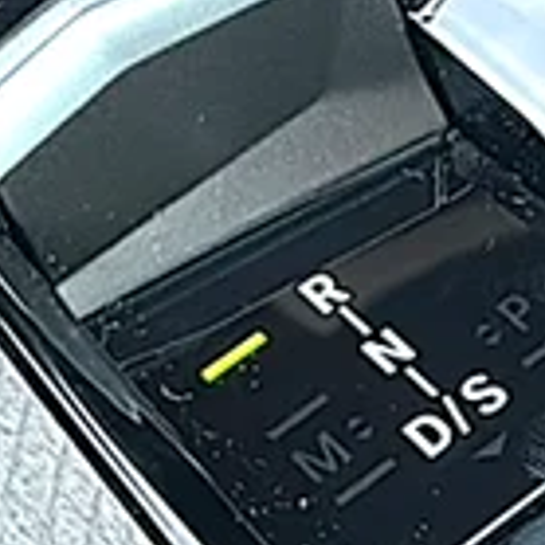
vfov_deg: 9.7
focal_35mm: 178
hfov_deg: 9.6
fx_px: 3171
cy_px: -108
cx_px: 772
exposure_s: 1/343
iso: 80
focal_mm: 6.86
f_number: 1.78
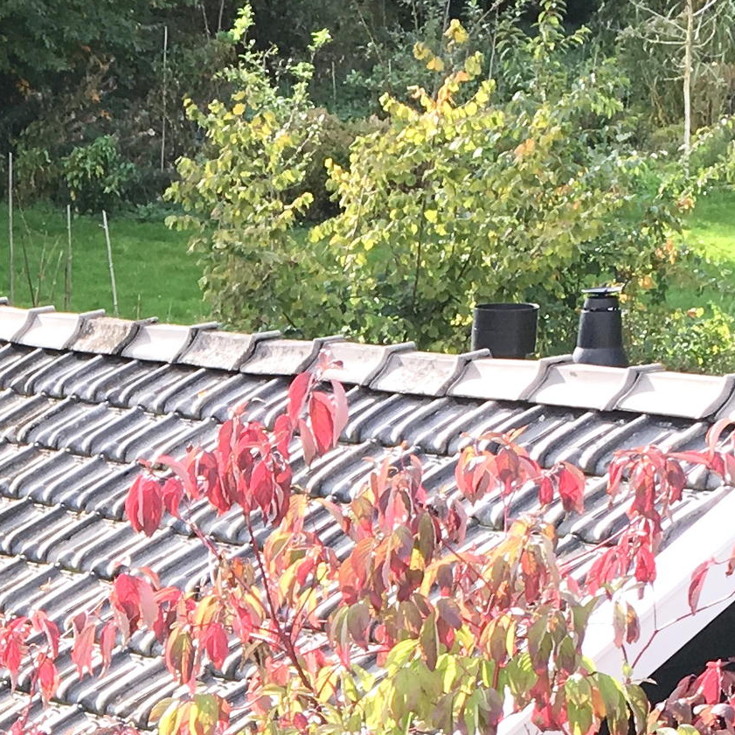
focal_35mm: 117
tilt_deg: -17.5
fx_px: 2811
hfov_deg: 14.4
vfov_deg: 14.2
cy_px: 977
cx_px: -170
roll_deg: +1.9
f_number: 2.2
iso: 25
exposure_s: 1/345
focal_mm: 4.15
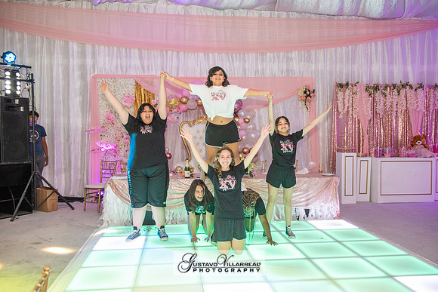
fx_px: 389
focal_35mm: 32
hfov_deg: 58.7
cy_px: 146
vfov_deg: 41.1
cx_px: 219
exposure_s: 1/60
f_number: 4
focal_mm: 32
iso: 1250
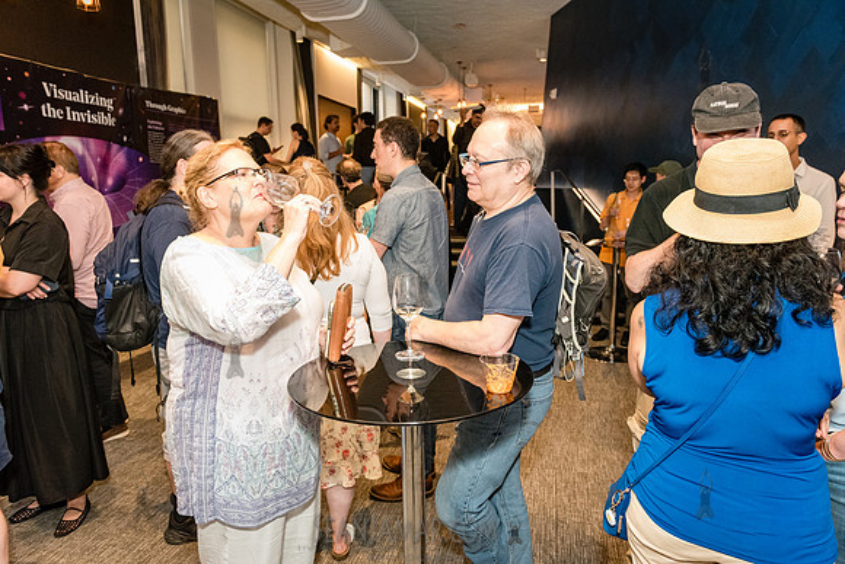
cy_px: 282
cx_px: 422
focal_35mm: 24
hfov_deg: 73.7
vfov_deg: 53.2
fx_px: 563
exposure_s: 1/250
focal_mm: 24
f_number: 3.5
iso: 6400
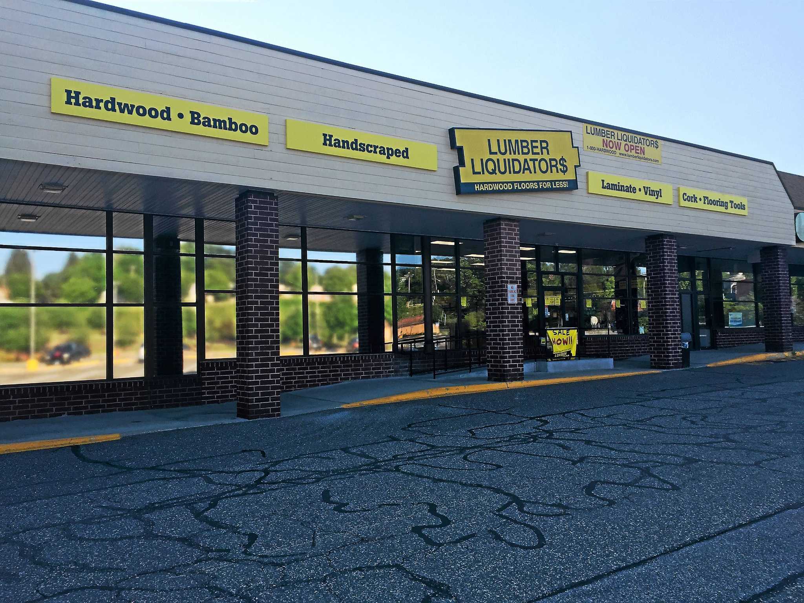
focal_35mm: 29
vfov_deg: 48.2
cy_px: 302
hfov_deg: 61.7
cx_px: 402
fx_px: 674
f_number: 2.2
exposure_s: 1/670
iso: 32
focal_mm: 4.15
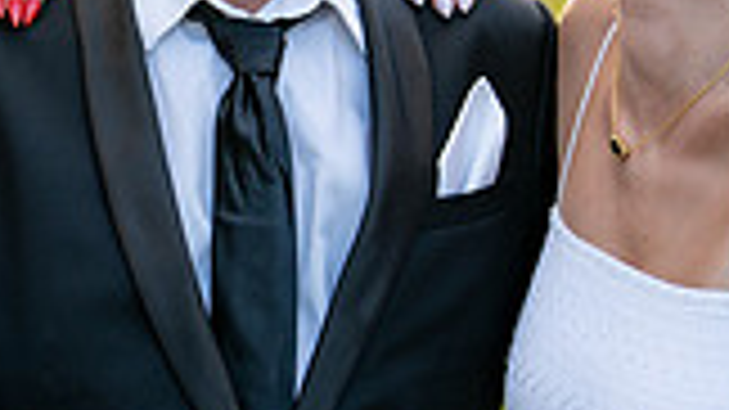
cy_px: 196
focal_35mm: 187
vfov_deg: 6.5
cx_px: 261
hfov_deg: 11.5
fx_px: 3614
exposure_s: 1/800
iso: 100
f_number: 1.2
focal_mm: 50
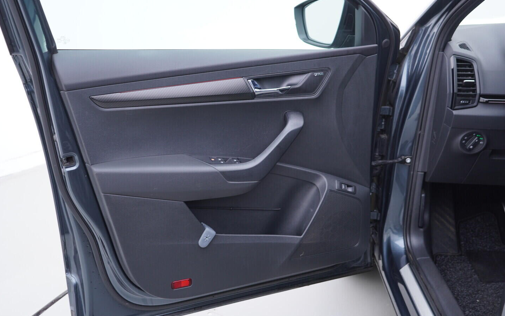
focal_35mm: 37
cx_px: 251
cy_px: 151
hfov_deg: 52.8
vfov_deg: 34.4
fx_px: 509
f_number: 2.8
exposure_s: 1/40
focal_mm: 24
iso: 160
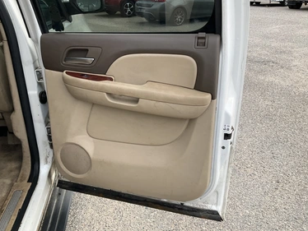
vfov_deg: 45.5
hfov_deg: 58.3
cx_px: 144
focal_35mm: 31
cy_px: 109
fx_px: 276
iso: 25
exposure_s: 1/247
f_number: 1.8
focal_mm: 3
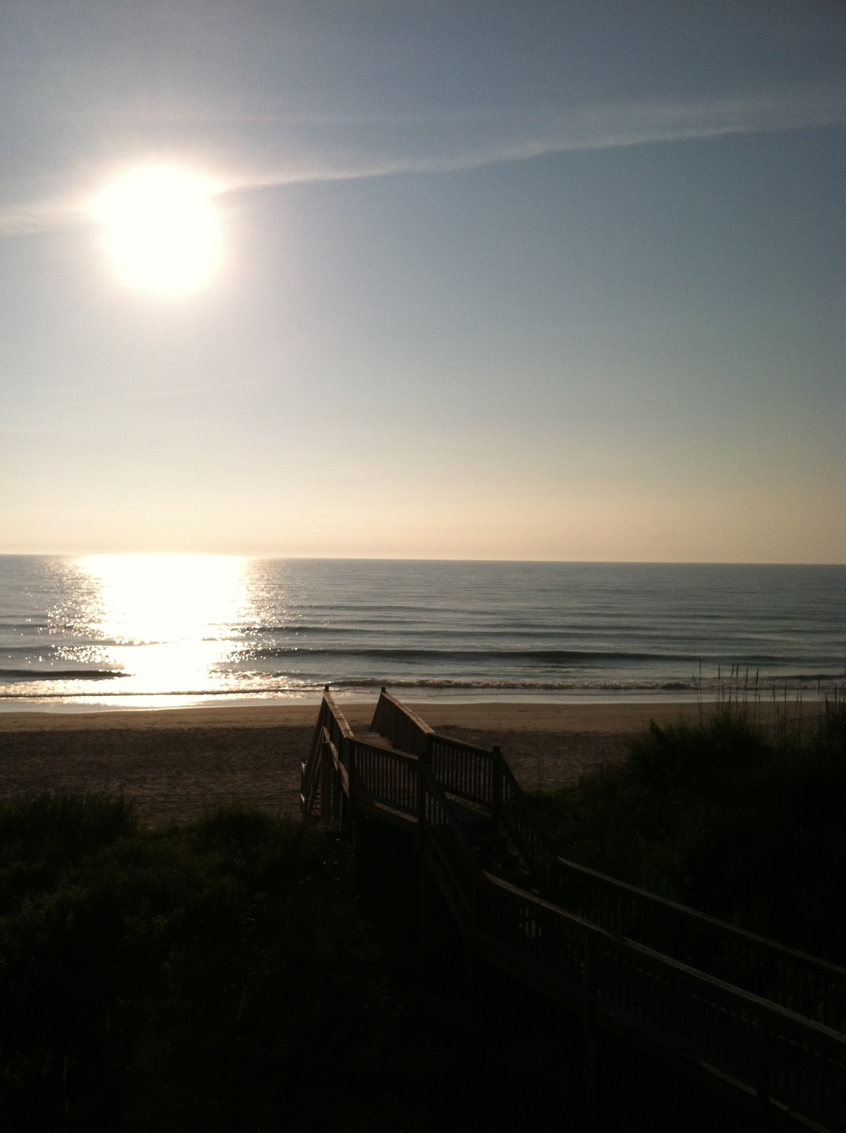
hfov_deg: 40.6
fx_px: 1144
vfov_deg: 52.7
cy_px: 566
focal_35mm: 35
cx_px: 423
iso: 100
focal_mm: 3.85
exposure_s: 1/7500
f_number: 2.8
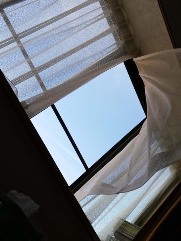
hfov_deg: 38.7
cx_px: 90
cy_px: 120
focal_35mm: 37
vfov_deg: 50.1
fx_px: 258
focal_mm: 3.81
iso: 50
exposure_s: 1/231
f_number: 2.2
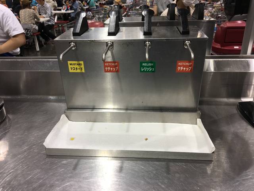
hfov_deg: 61.7
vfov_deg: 48.2
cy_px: 96
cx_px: 127
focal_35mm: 29
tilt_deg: -26.3
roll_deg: +1.1
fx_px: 213
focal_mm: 4.15
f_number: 2.2
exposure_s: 1/60
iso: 32
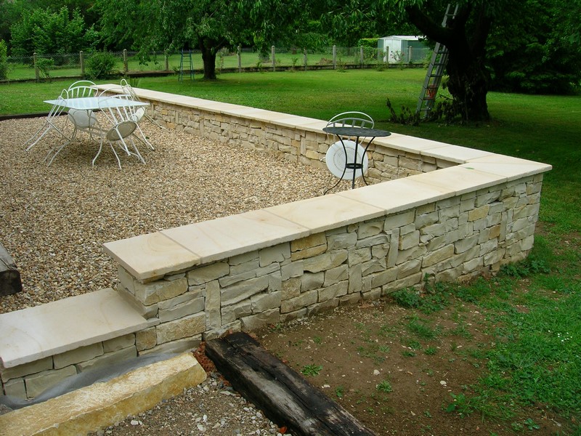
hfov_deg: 54.0
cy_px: 218
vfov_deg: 41.8
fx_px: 571
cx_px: 290
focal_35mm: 34
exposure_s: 1/256
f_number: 4.9
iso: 50
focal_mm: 5.7
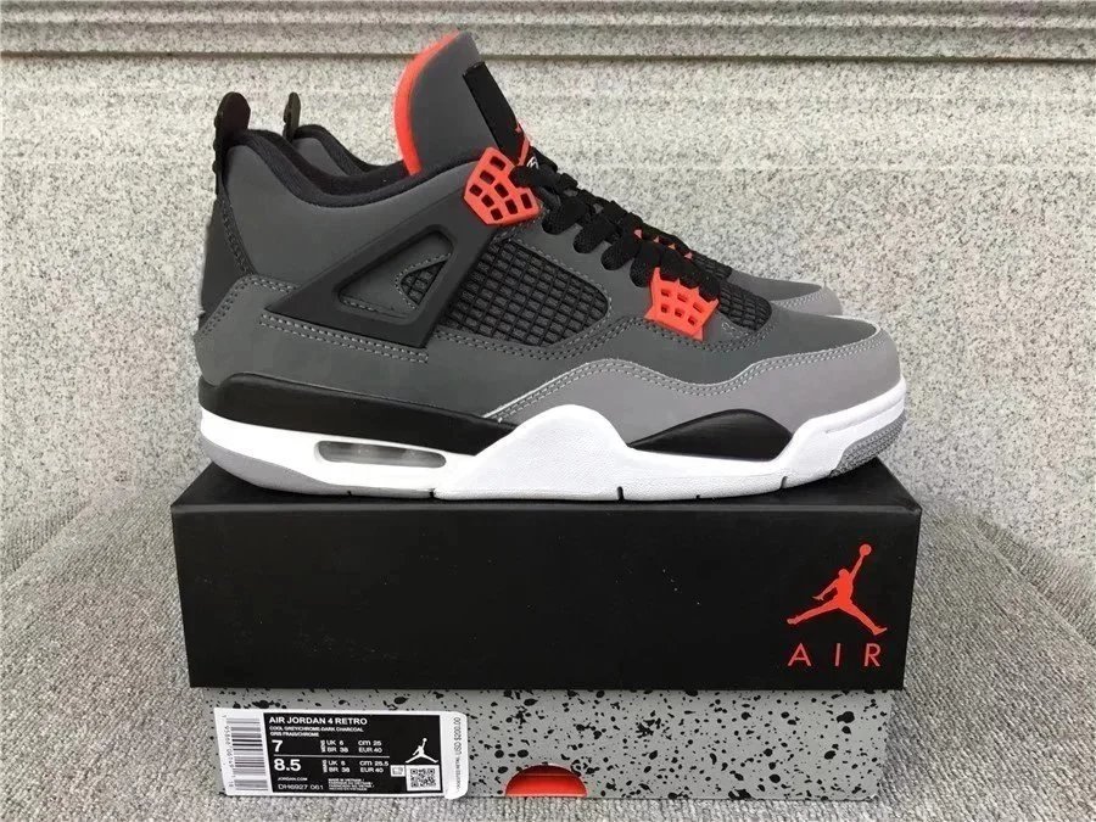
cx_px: 548
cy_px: 411
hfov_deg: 58.4
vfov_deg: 45.4
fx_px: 982
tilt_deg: -15.6
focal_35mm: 31
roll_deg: +0.0
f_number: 2.4
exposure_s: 1/50
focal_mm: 3.3
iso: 25
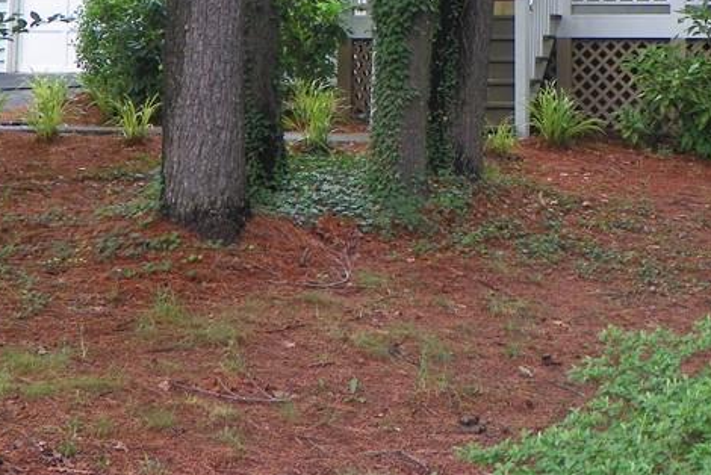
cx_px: 511
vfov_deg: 17.0
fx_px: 1522
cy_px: -82
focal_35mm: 77
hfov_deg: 26.1
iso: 64
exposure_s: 1/50
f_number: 3.2
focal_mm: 6.1
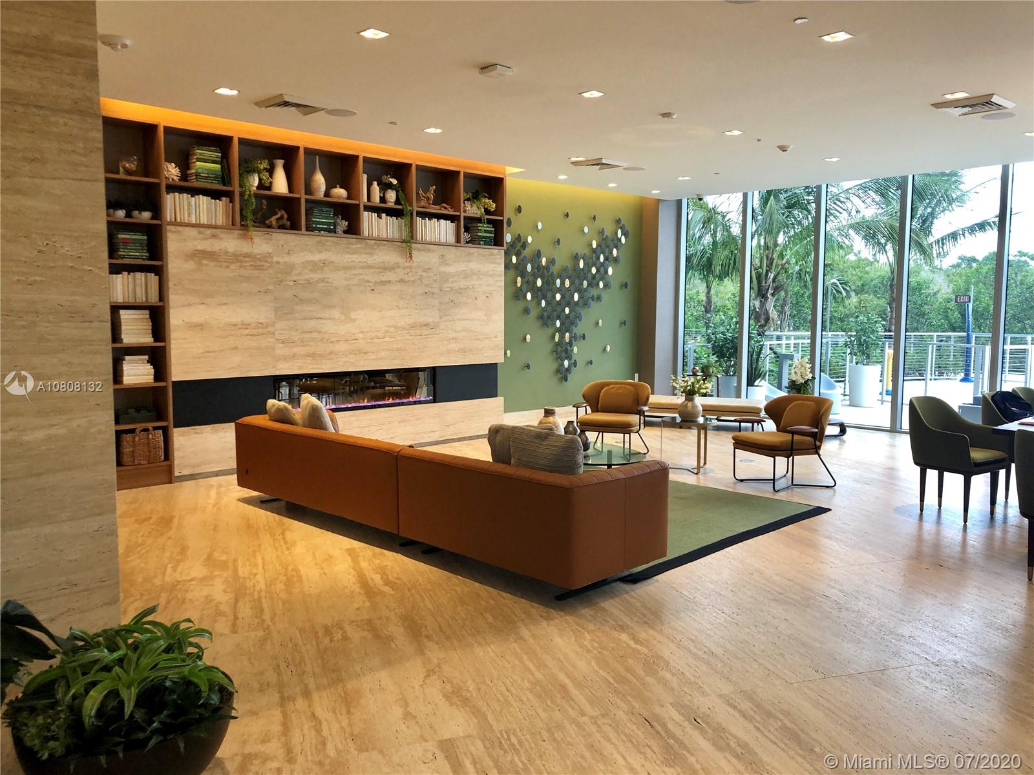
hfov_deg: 63.4
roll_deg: -0.4
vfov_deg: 49.7
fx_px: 836
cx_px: 517
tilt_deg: -4.8
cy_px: 388
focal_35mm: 28
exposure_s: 1/30
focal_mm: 4
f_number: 1.8
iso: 25
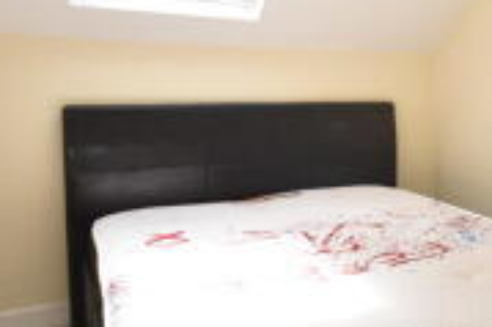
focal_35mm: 40
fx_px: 546
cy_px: 117
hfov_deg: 41.6
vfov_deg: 33.1
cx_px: 500
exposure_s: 1/100
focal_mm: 10
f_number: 4
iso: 100
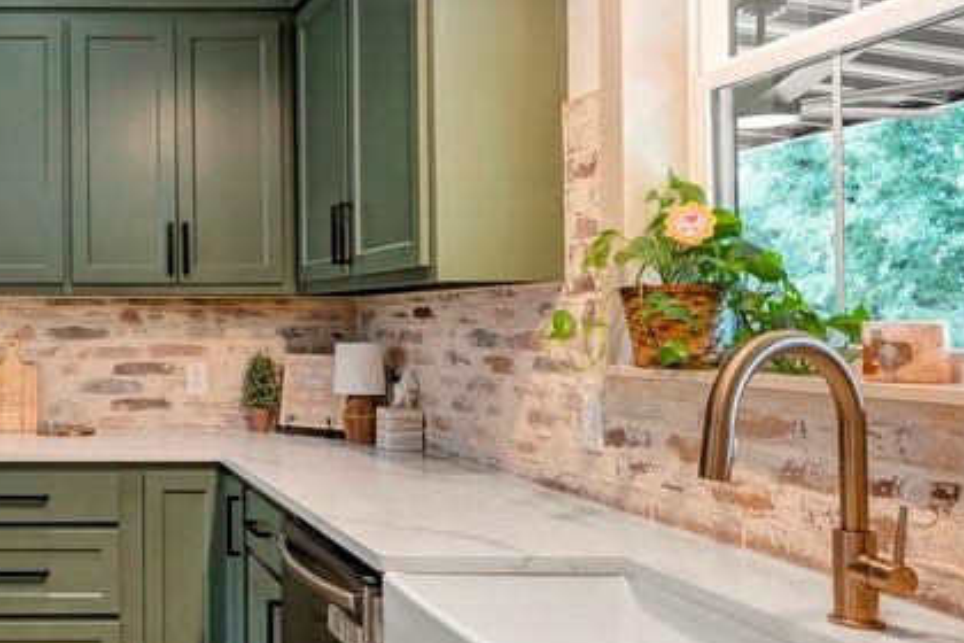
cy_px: 323
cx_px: 37
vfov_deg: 34.2
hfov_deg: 43.6
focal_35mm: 39
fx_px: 1044
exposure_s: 1/3
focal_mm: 16
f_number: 9
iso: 160
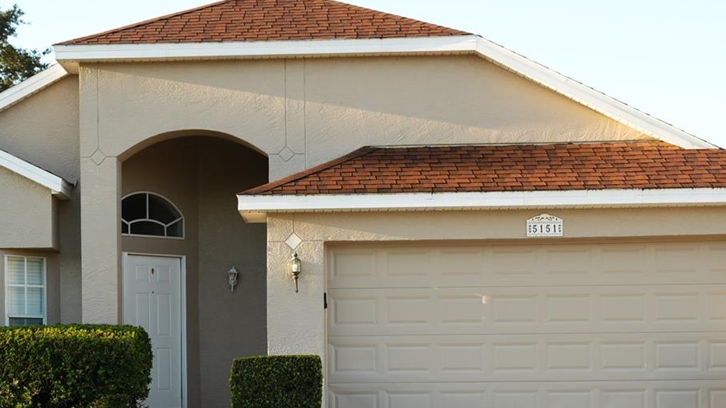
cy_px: 373
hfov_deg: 27.8
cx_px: 275
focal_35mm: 76
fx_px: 1463
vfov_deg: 15.7
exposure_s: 1/80
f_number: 5.6
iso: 100
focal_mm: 41
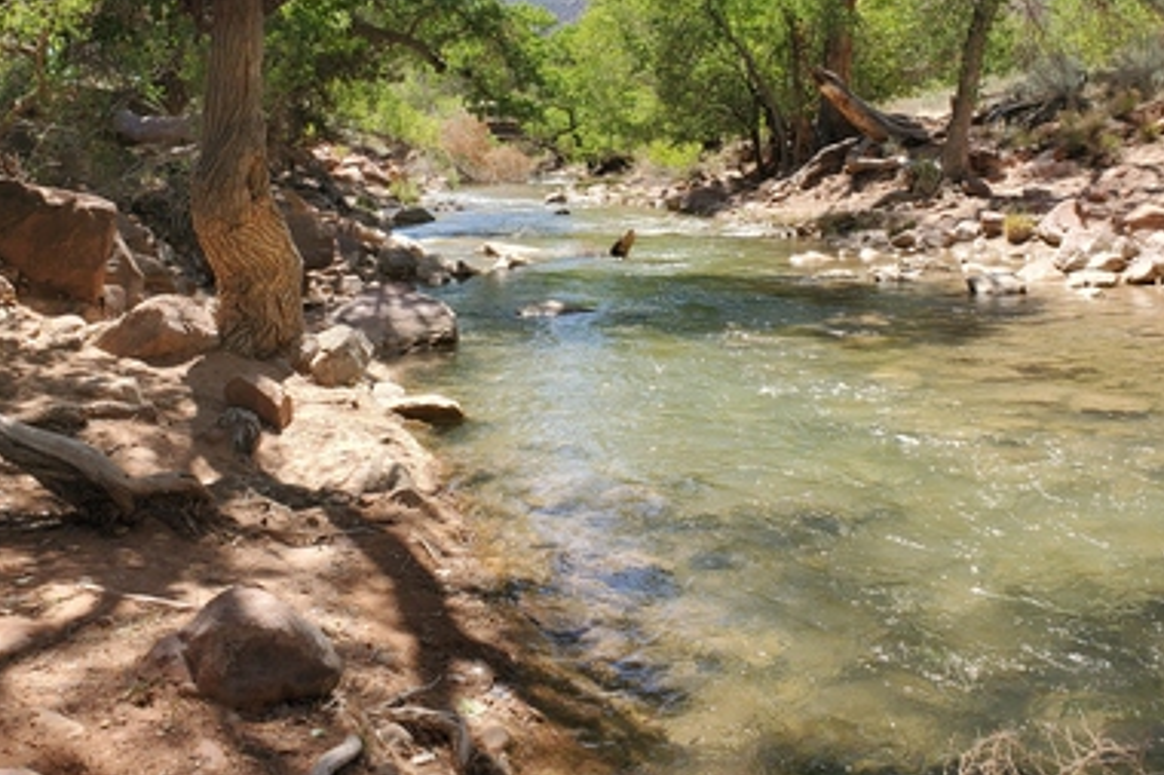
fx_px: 1196
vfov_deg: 35.1
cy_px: 190
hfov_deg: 51.9
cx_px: 573
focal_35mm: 37
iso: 50
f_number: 2.4
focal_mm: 4.3
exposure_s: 1/786
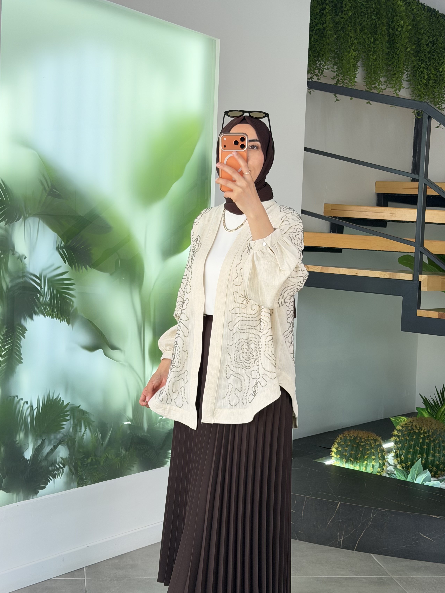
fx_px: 977
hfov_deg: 25.7
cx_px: 230
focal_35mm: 57
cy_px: 315
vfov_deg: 33.8
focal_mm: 6.76
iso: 64
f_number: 1.78
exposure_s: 1/225
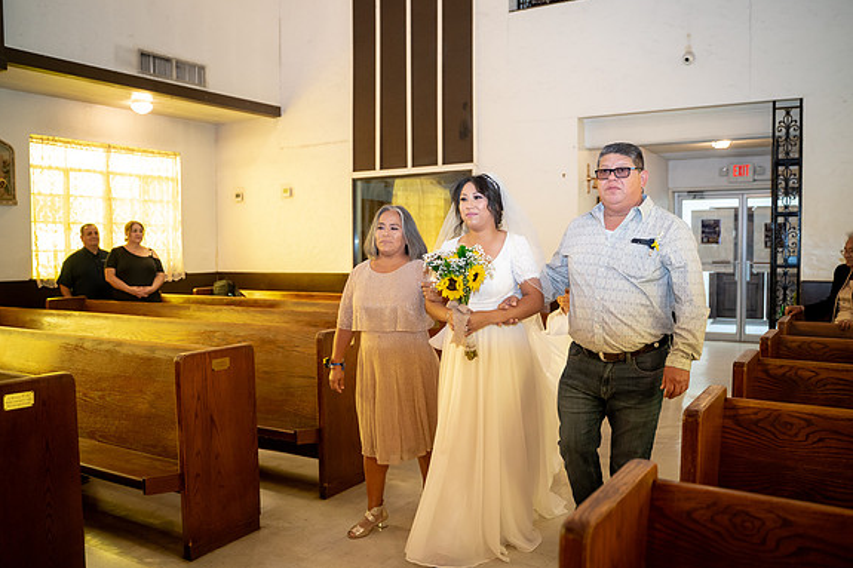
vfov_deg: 44.9
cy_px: 284
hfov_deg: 63.7
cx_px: 429
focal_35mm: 29
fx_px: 687
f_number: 2.8
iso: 2500
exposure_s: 1/200
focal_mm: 28
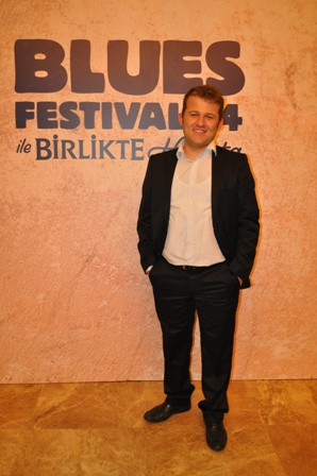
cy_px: 238
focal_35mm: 33
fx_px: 437
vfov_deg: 57.3
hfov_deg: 39.9
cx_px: 158
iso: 800
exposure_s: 1/60
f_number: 4
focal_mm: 22
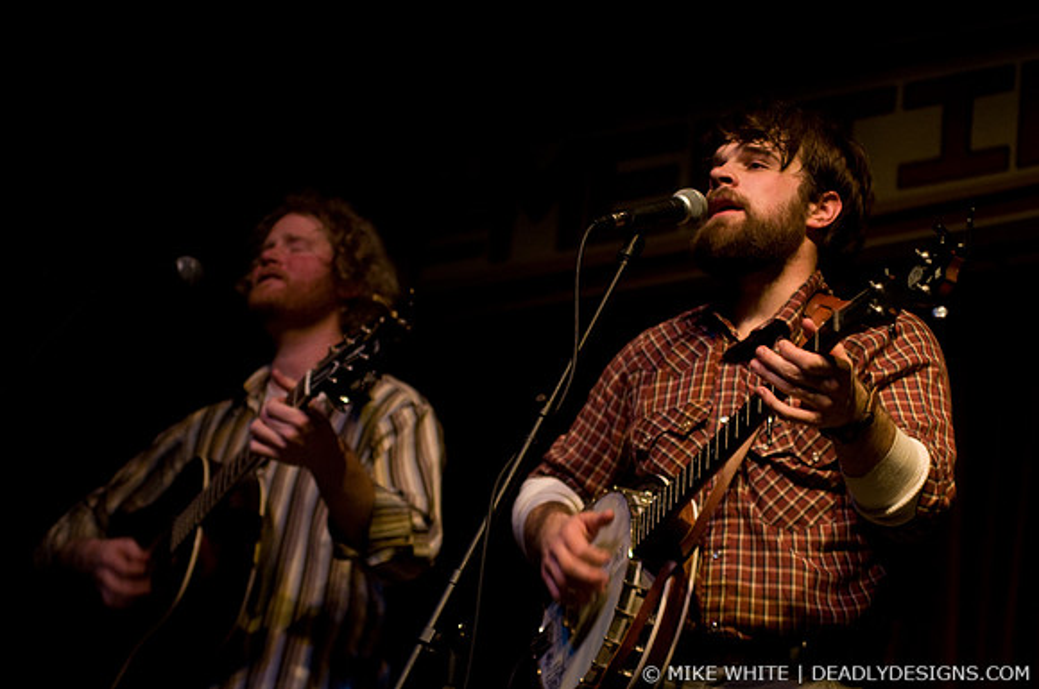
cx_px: 520
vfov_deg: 13.0
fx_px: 3026
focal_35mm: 105
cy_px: 344
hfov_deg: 19.5
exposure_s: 1/50
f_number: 2.8
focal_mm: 70
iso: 800
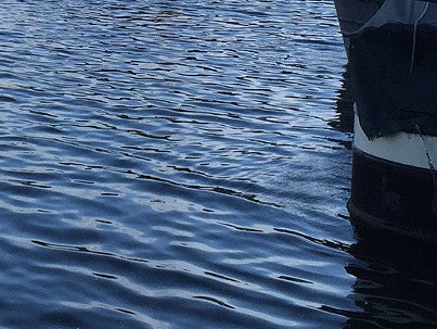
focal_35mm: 115
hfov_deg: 16.8
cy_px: -139
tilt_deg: +0.1
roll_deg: -1.5
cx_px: 29
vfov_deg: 12.4
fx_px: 1453
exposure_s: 1/1014
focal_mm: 4.15
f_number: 2.2
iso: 32
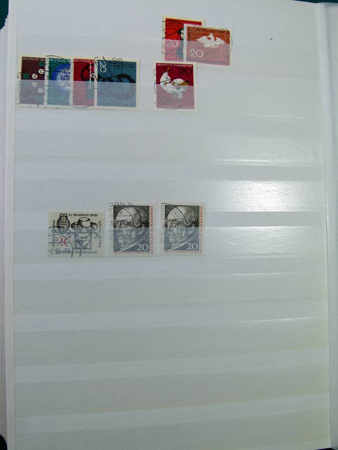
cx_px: 169
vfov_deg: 56.8
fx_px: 417
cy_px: 225
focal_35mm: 32
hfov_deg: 44.2
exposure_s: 1/125
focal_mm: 5.8
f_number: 4
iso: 100
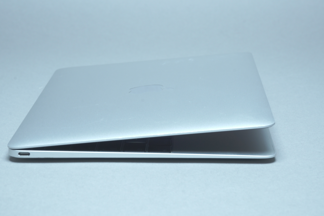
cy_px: 108
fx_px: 945
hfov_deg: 19.4
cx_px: 162
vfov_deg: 13.1
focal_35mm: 105
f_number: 13
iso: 400
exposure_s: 1/30
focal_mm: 70
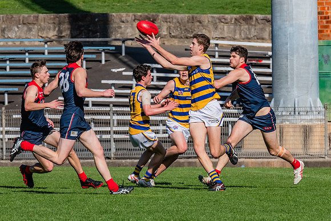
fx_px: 5973
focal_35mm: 650
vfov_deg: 2.1
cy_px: 115
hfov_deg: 3.2
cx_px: 177
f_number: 13
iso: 800
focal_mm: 420
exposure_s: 1/1600
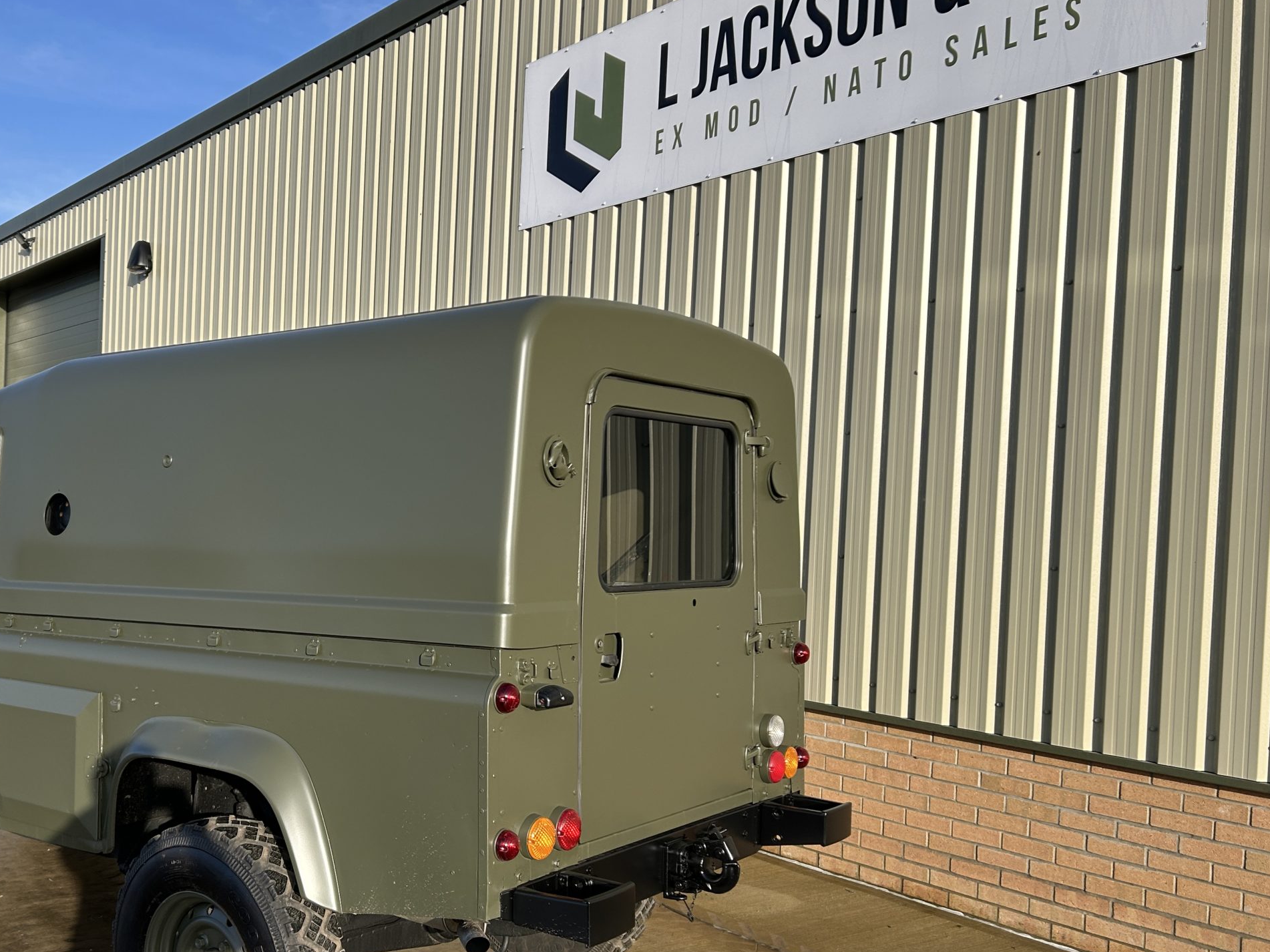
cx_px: 439
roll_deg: -2.6
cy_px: 528
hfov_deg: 51.8
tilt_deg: -0.1
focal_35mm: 35
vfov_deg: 40.6
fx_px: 1284
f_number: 1.5
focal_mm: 5.7
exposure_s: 1/3257
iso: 50
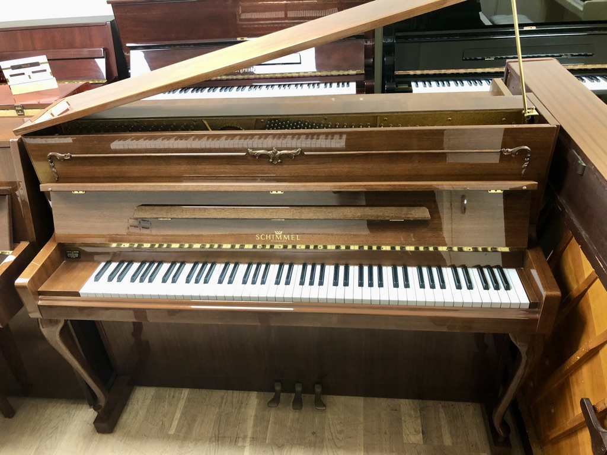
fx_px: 491
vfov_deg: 49.7
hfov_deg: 63.4
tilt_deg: -32.2
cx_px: 304
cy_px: 228
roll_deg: +4.3
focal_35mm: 28
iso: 64
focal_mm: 3.99
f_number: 1.8
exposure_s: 1/17
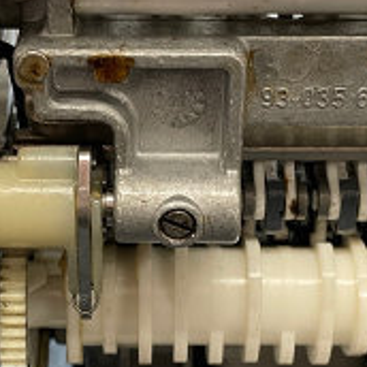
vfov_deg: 21.6
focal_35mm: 80
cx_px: 143
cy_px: 230
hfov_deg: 21.6
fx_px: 960
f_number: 1.6
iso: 160
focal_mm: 4.2
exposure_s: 1/50
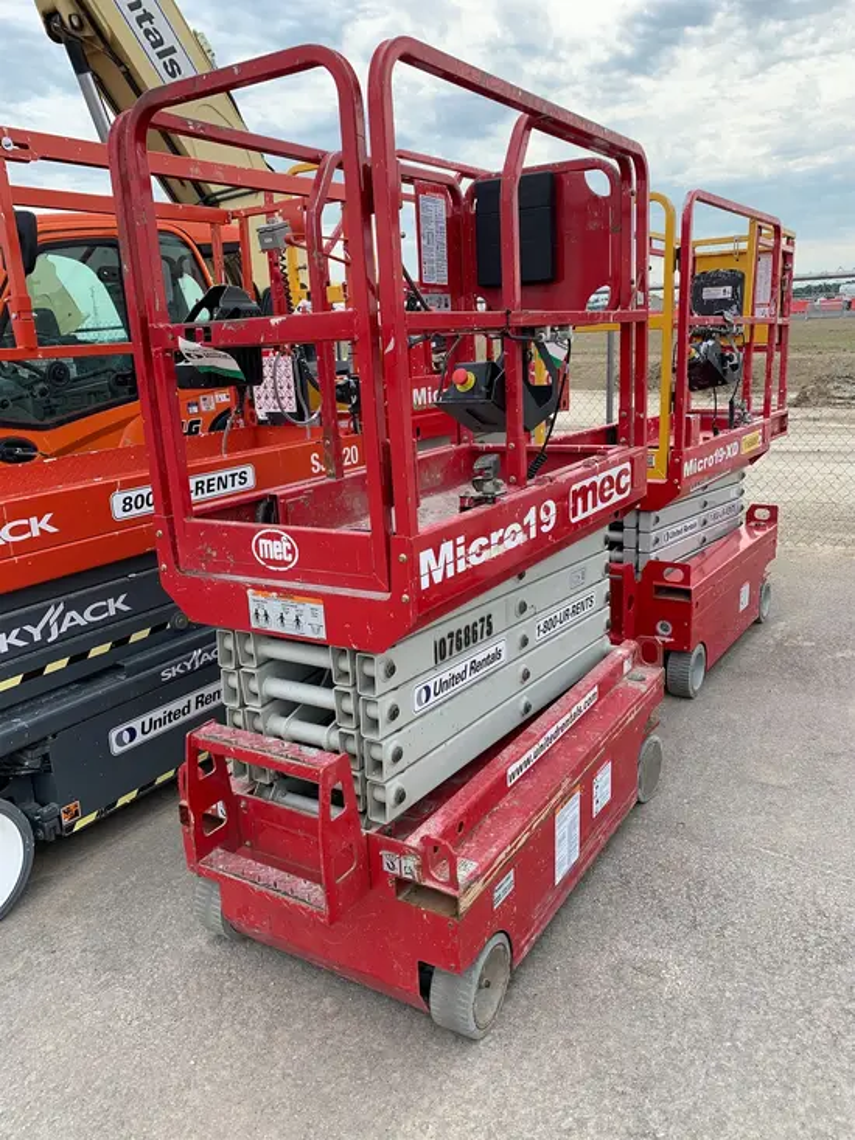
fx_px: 856
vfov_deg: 67.3
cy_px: 570
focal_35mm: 26
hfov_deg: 53.1
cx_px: 428
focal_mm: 4.25
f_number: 1.8
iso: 25
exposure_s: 1/651
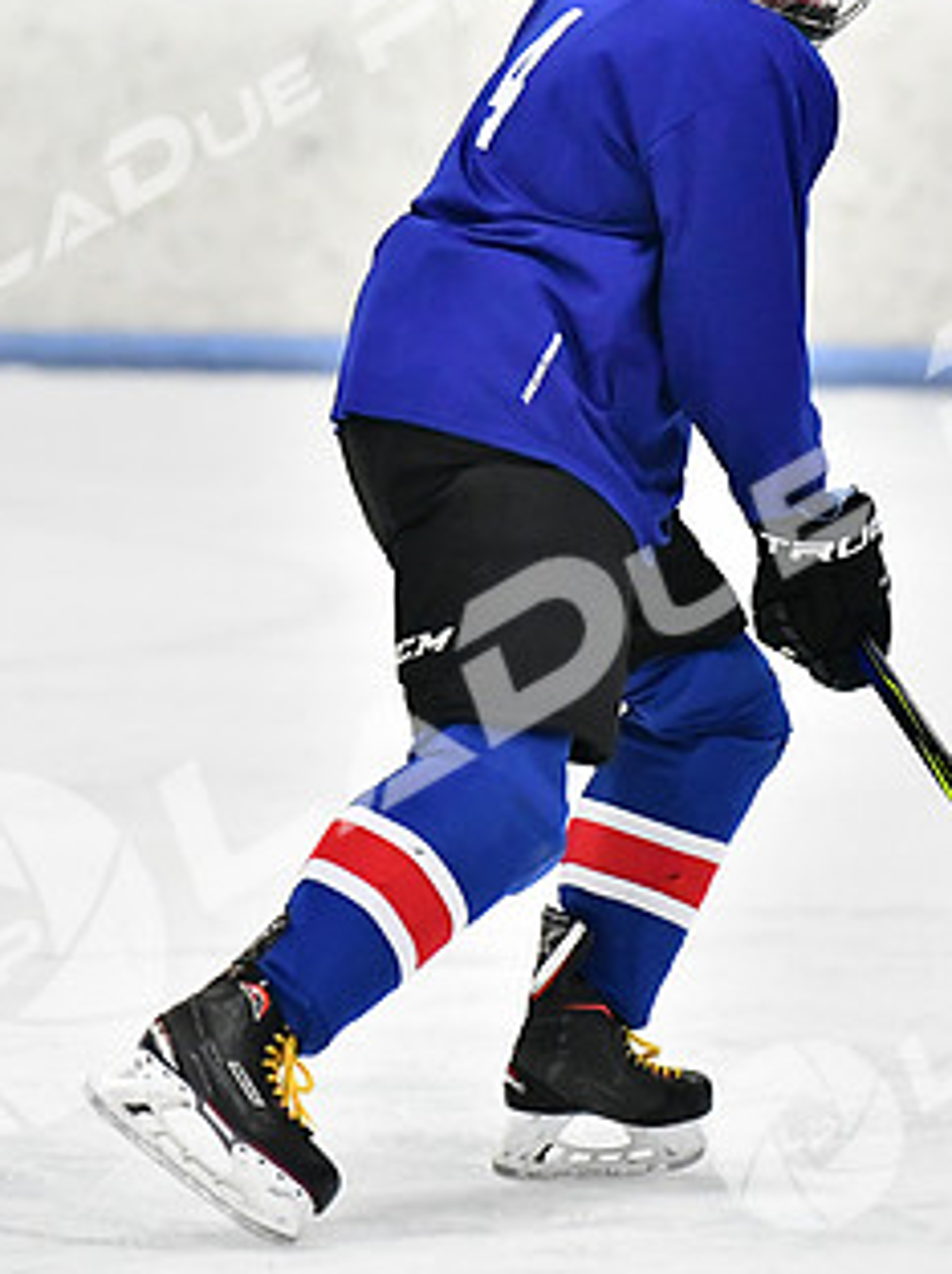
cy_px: 535
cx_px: 704
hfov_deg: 4.3
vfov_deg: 5.7
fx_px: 12787
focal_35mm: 348
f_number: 3.2
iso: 6400
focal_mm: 130
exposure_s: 1/1250
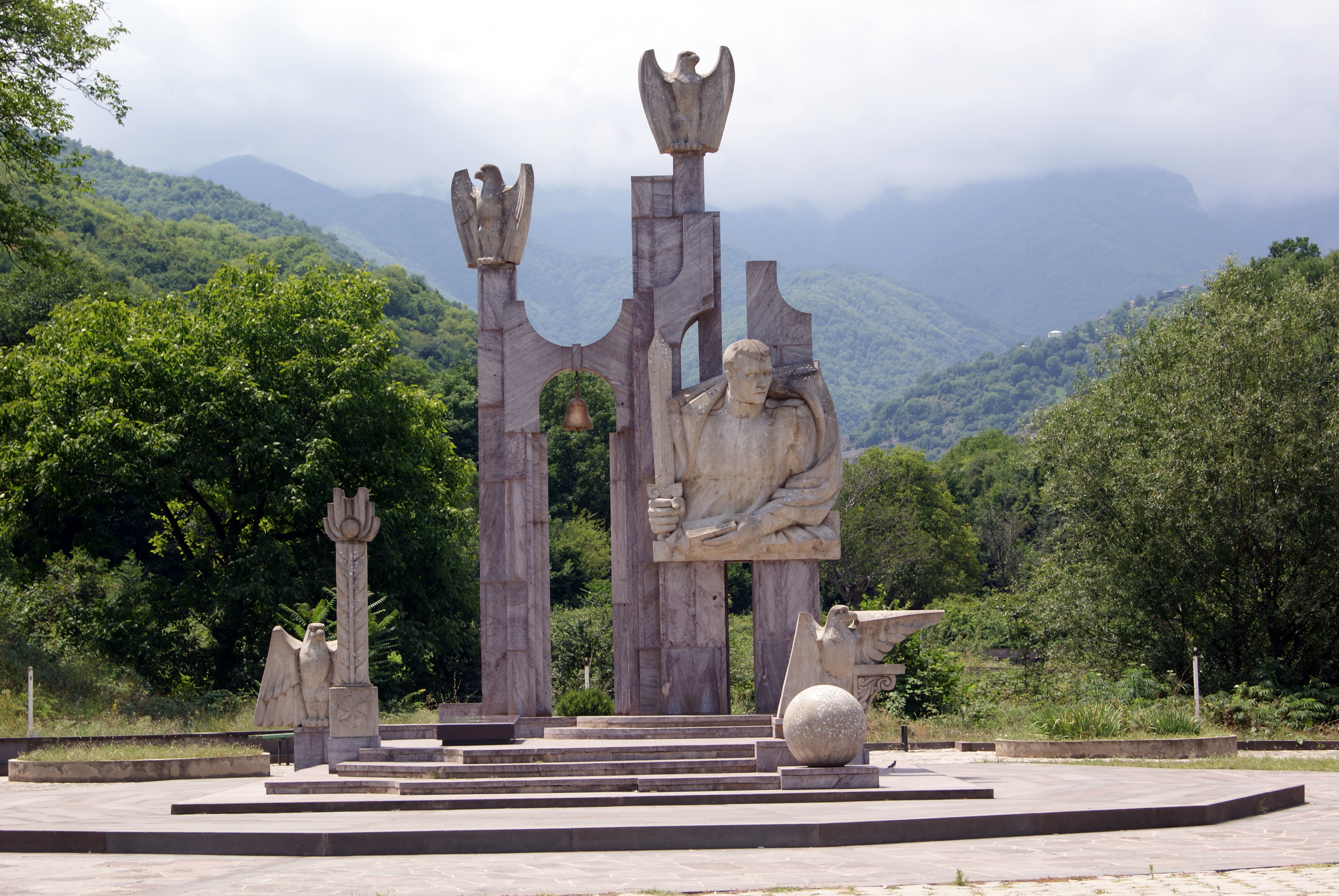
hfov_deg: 29.8
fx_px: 2514
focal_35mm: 68
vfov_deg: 20.2
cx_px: 670
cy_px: 448
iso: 100
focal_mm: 45
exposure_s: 1/100
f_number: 11
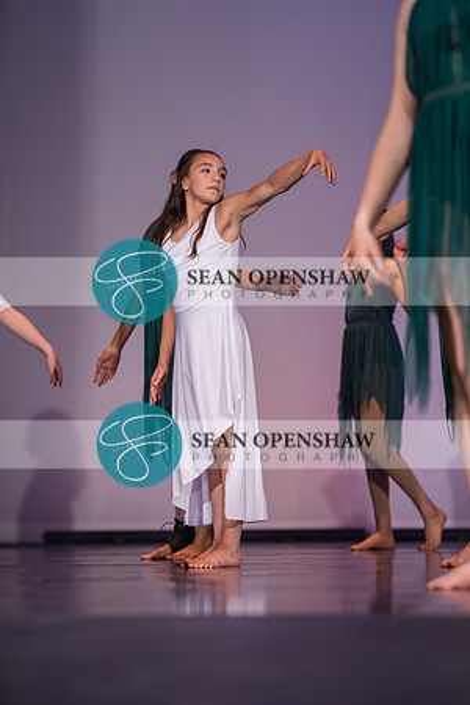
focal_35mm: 117
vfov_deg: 17.5
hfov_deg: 11.7
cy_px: 352
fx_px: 2291
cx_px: 235
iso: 500
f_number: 2.8
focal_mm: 117
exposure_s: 1/500
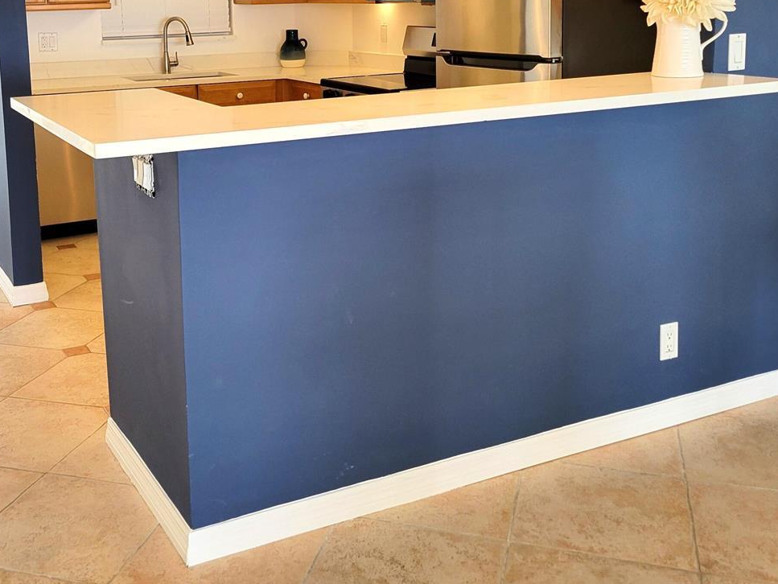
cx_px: 326
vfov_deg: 32.9
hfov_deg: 43.7
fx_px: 967
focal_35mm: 43
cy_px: 141
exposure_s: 1/120
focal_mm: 5.4
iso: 125
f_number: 1.8
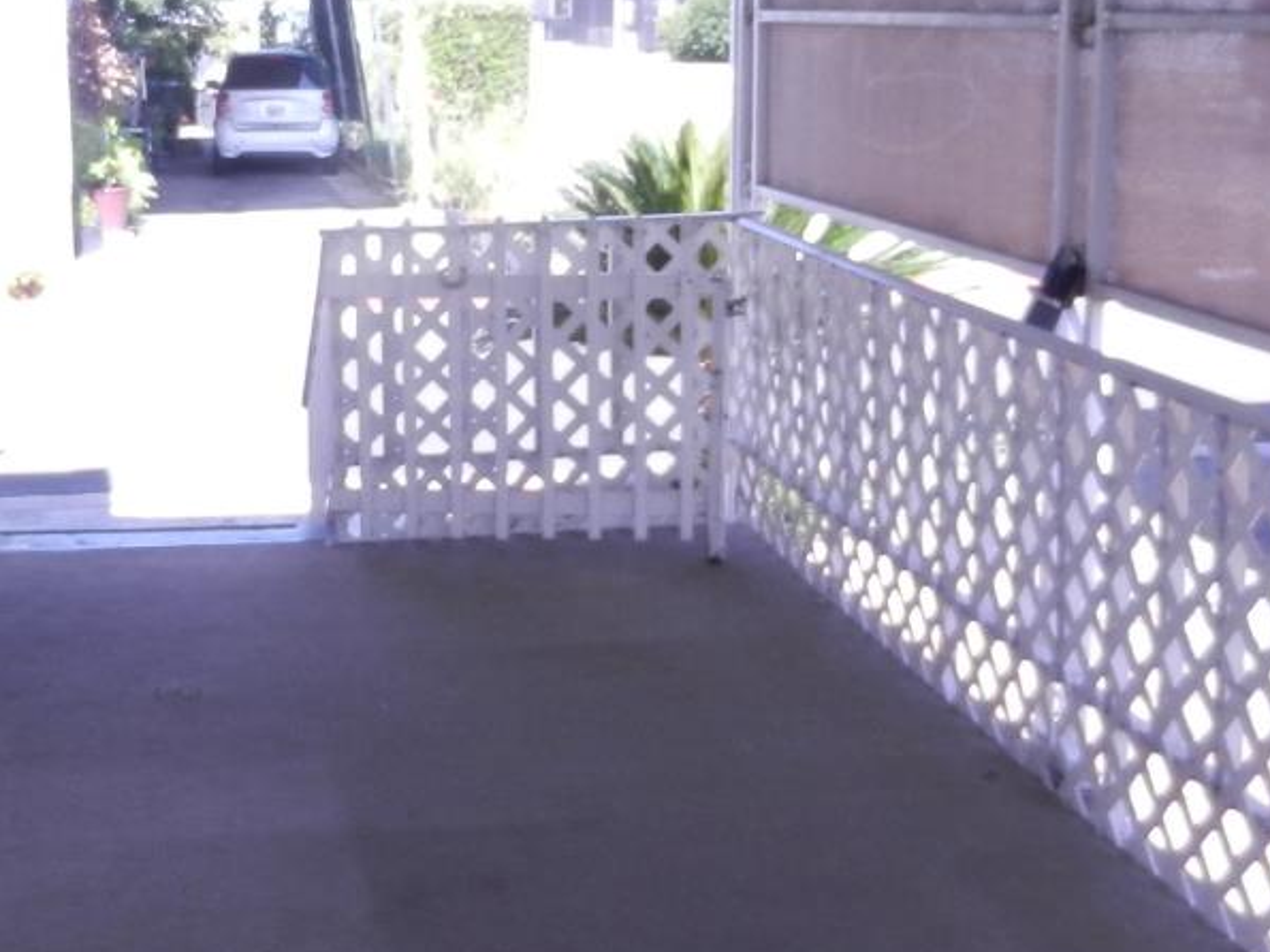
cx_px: 403
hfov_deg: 30.5
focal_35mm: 63
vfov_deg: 23.3
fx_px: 2311
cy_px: 402
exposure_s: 1/200
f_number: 3.5
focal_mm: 4.5
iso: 160
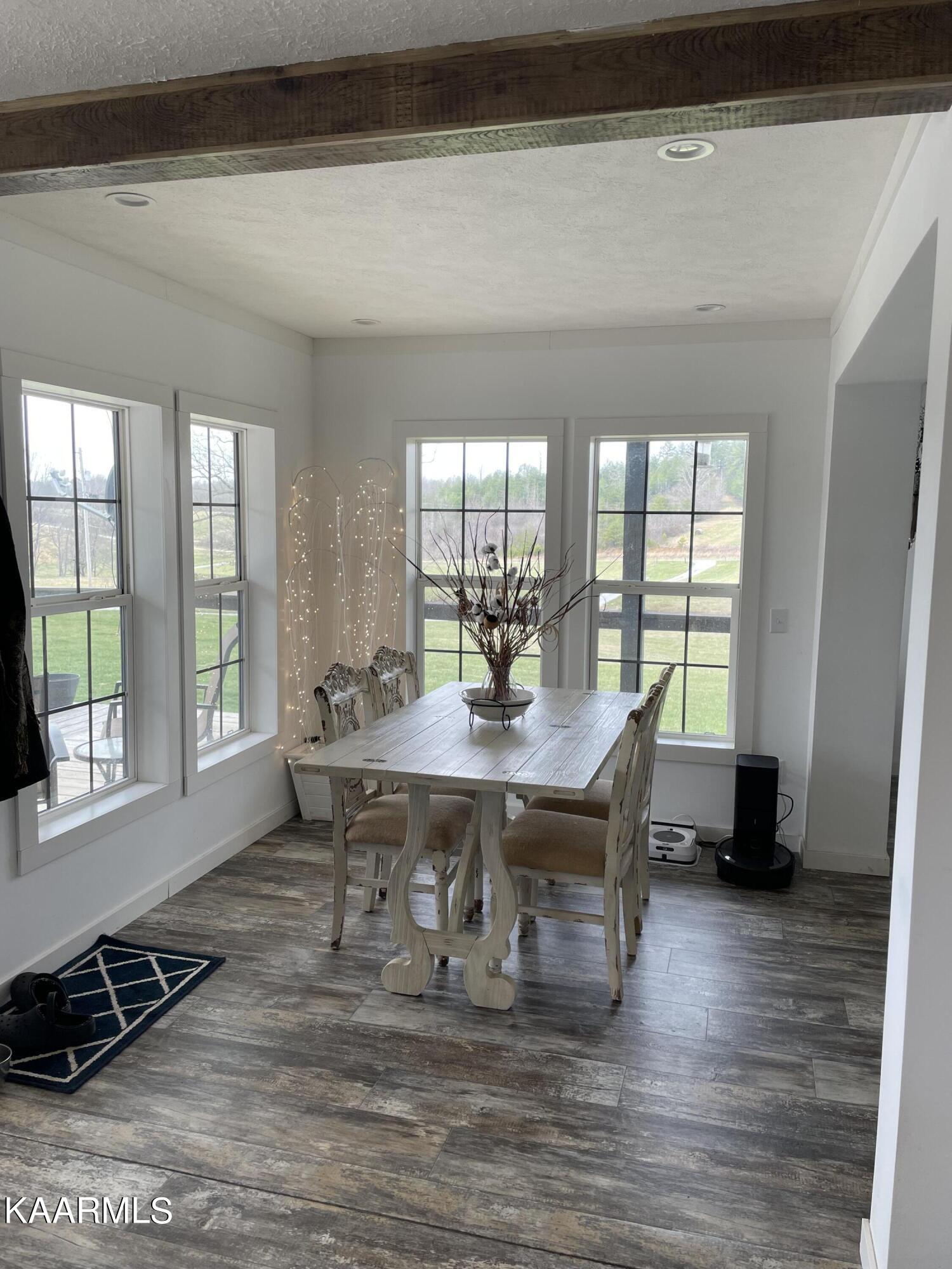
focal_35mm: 26
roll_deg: -1.1
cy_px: 634
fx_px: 953
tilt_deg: -5.3
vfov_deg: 67.3
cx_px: 476
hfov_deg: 53.1
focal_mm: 4.2
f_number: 1.6
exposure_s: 1/130
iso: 32
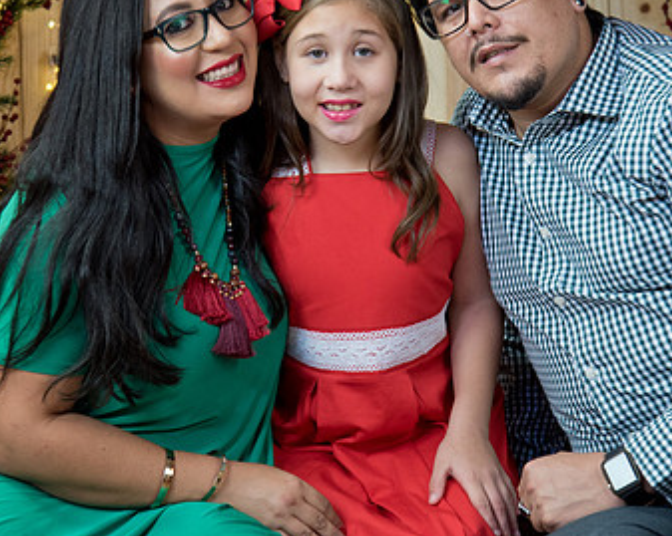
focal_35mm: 139
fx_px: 2762
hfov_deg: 13.9
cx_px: 317
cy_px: 170
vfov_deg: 11.1
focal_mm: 86
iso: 1000
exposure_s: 1/80
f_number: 4.5
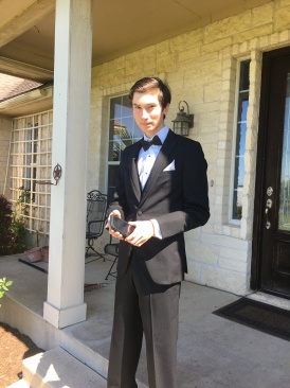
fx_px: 324
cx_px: 145
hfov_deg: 48.2
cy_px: 194
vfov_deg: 61.7
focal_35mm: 29
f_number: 2.2
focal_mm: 4.15
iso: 25
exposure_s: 1/390
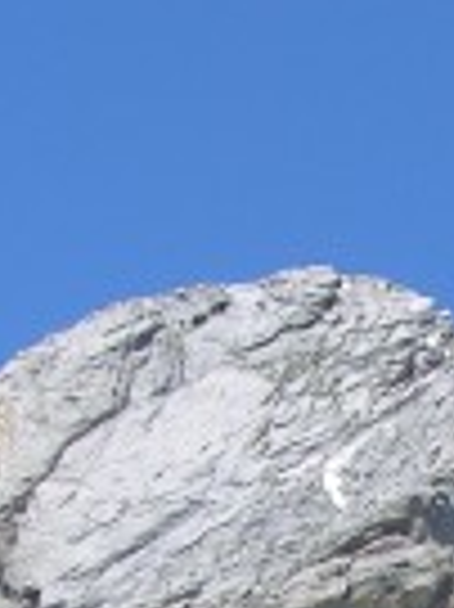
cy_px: 1099
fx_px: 3485
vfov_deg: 9.5
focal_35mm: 199
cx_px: 930
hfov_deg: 7.2
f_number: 5.6
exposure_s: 1/182
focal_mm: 8.9
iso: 50
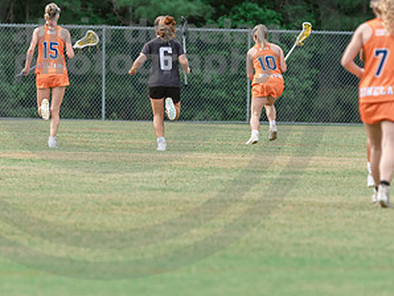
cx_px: 261
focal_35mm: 525
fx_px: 5980
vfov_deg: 2.8
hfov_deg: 3.8
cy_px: 58
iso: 250
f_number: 3.2
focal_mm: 200
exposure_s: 1/640
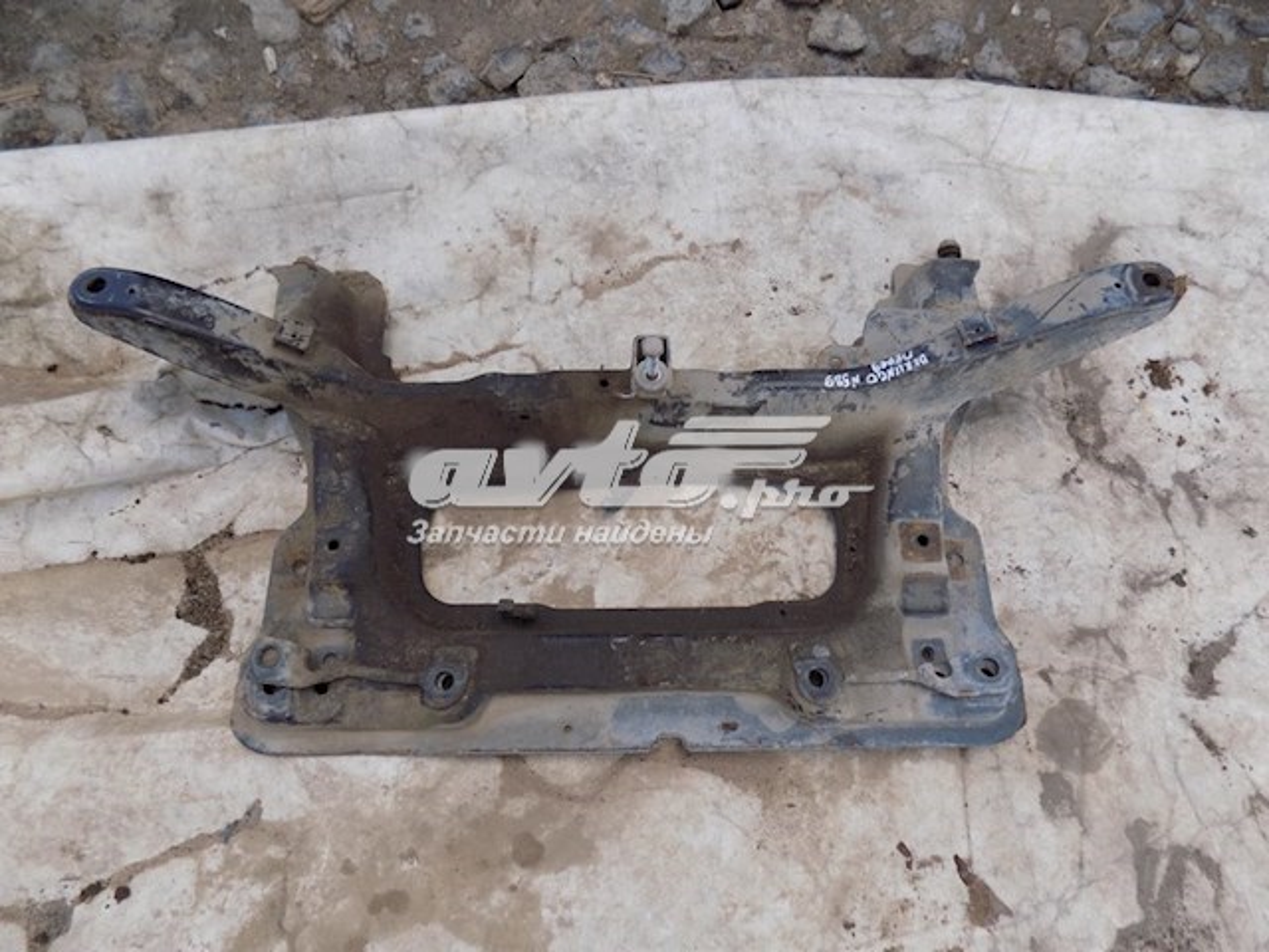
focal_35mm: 23
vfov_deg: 58.9
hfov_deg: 73.9
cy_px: 476
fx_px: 843
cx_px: 634
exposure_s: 1/200
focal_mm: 4
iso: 80
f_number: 3.1
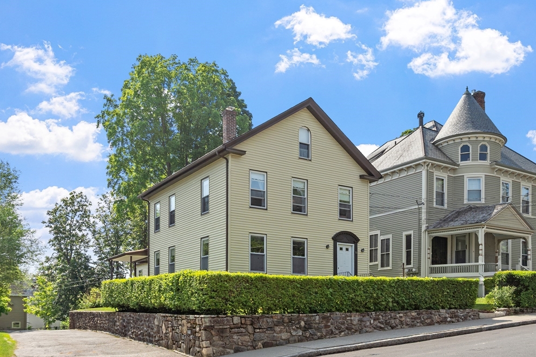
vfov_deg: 42.3
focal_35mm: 31
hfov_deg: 60.3
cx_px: 270
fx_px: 462
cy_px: 180
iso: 100
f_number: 8
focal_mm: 20
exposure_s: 1/250
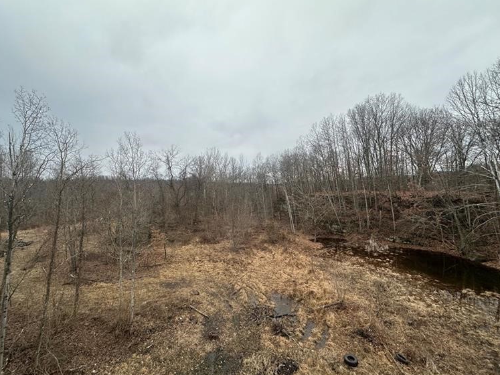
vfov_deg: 81.7
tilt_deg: +0.7
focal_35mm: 15
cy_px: 184
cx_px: 240
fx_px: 217
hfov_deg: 98.1
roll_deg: +2.3
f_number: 2.2
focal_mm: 2.22
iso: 40
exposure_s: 1/509
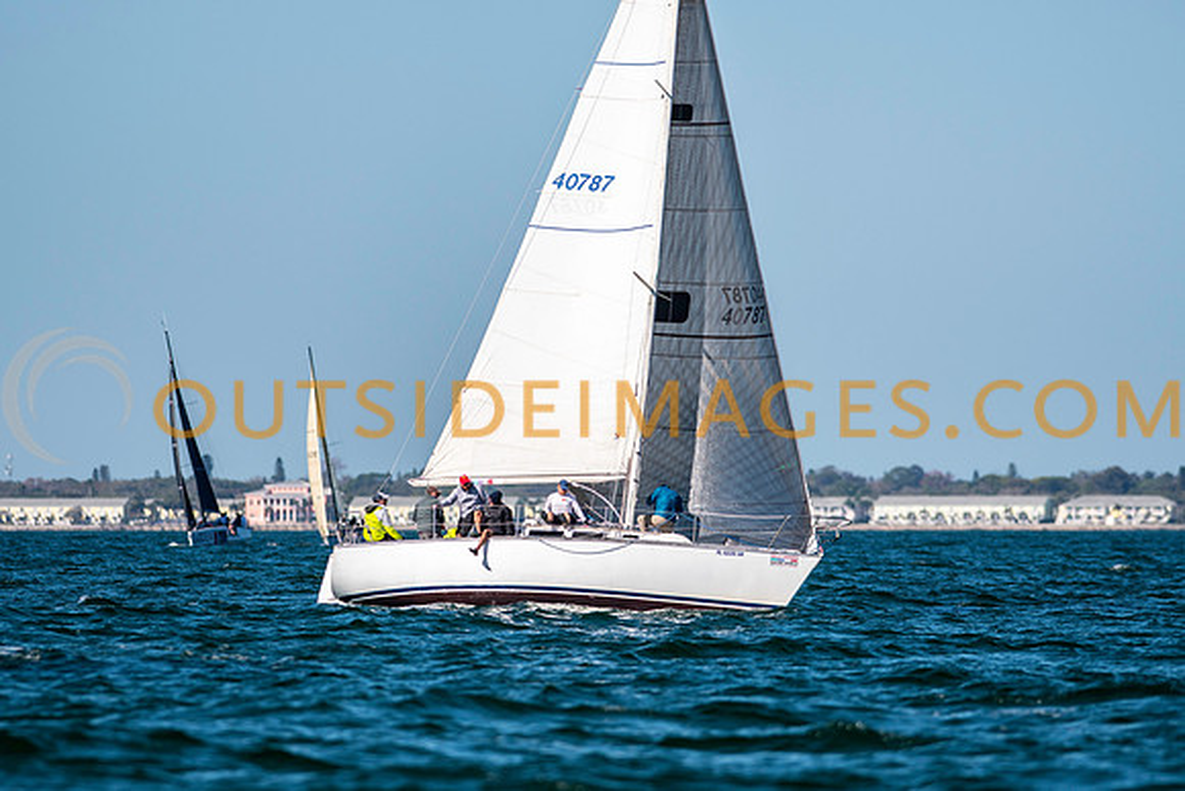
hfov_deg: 4.4
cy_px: 396
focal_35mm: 473
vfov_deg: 2.9
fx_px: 15568
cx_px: 592
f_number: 5
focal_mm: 300
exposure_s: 1/4000
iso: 250
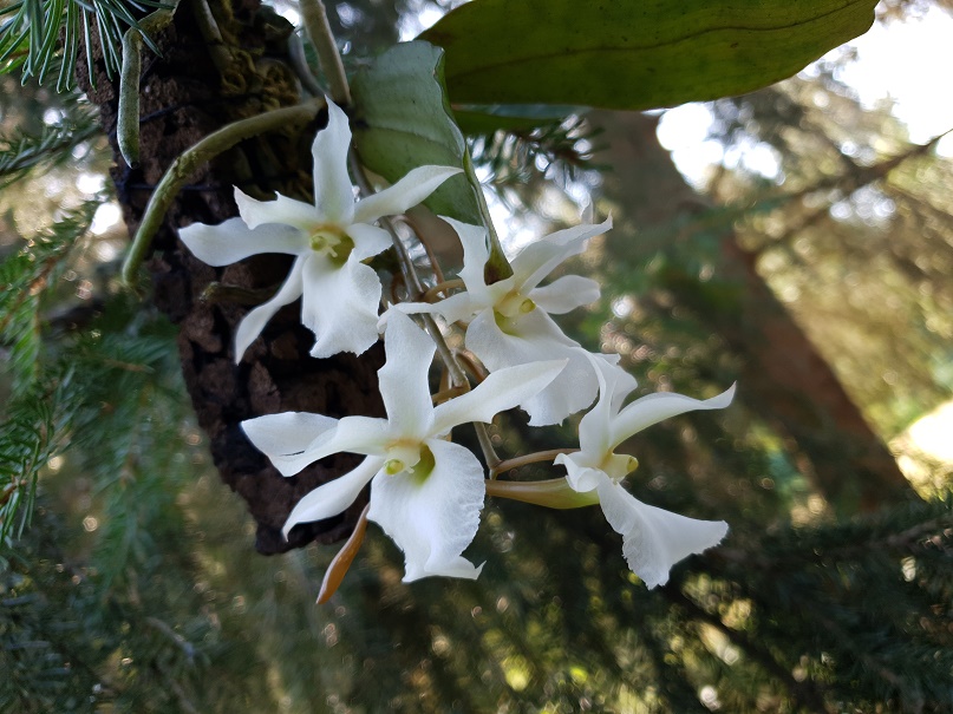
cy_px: 357
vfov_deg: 53.1
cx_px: 476
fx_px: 716
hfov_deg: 67.3
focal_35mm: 26
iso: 50
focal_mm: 4.3
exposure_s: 1/100
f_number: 1.5
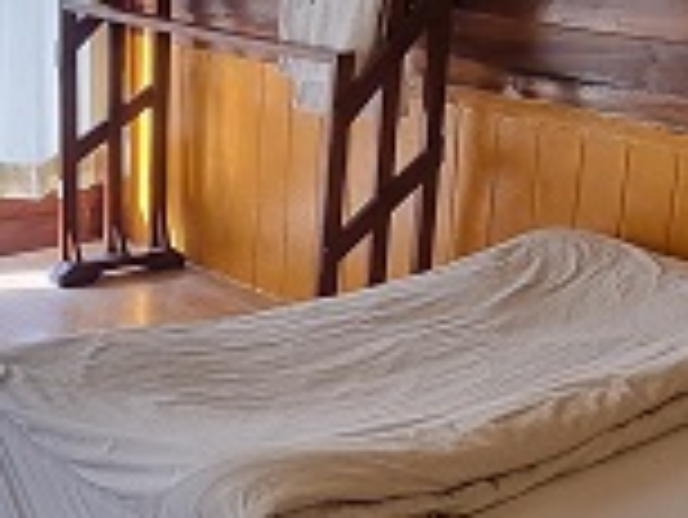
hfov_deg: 28.1
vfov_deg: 21.6
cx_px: 166
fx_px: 1353
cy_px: 306
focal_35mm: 68
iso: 64
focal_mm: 2.2
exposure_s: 1/60
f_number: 2.2
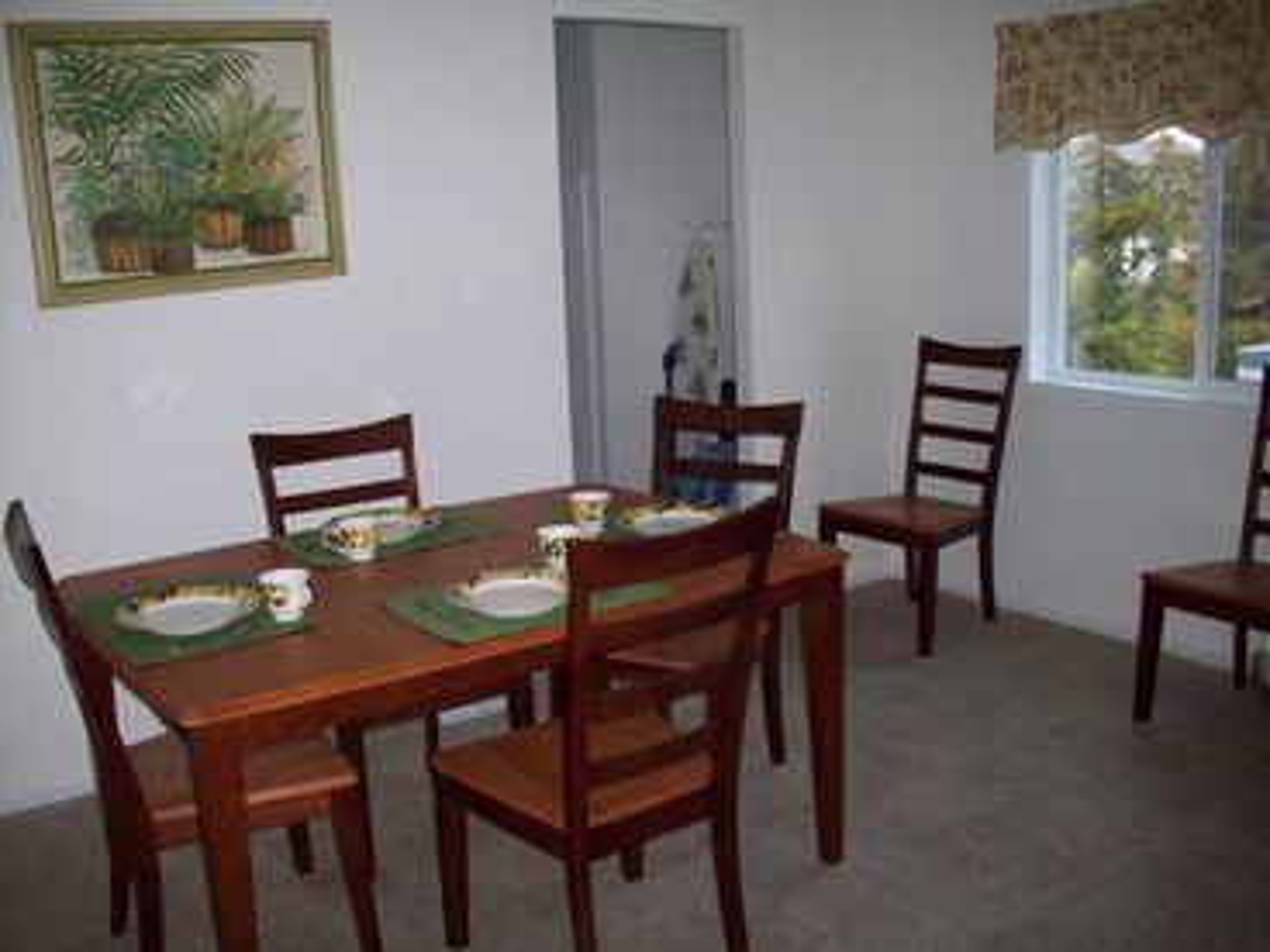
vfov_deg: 38.7
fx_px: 1357
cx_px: 635
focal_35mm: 37
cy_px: 476
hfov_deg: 50.1
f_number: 2.8
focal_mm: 6.2
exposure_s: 1/45
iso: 160
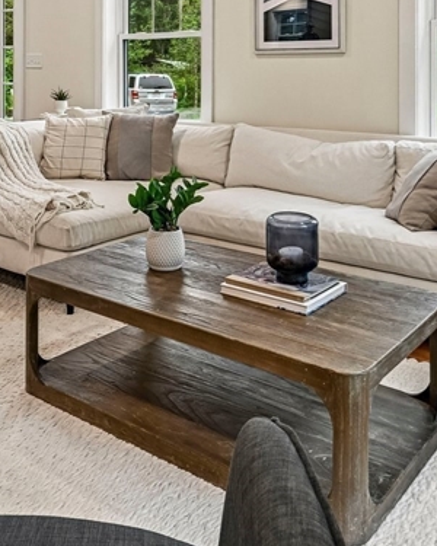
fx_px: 663
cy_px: 68
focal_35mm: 41
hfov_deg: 36.3
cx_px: 162
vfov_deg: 41.7
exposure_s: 1/15
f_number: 8
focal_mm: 16
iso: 400
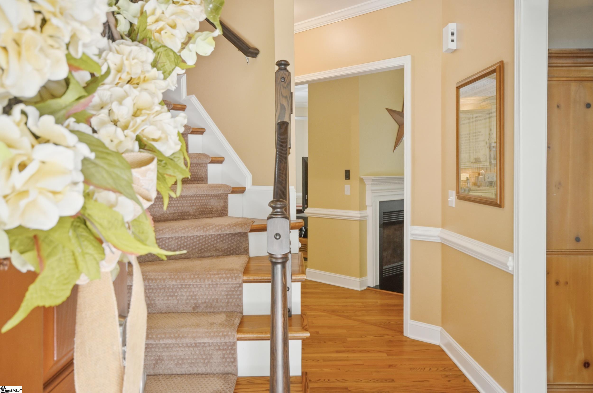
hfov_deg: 62.0
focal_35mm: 30
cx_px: 296
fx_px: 493
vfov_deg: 43.4
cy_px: 196
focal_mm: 20
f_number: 7.1
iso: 500
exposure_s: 1/25
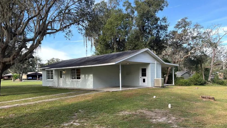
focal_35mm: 27
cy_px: 75
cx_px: 113
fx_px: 163
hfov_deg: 69.9
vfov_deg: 42.7
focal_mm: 6.76
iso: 100
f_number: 1.78
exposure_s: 1/898
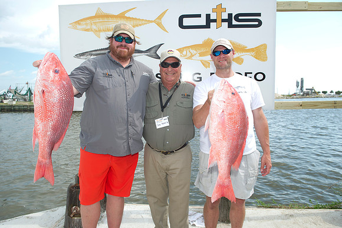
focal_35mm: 24
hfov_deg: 73.8
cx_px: 171
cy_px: 114
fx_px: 228
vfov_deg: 53.1
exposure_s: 1/250
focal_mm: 24
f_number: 6.3
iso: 125
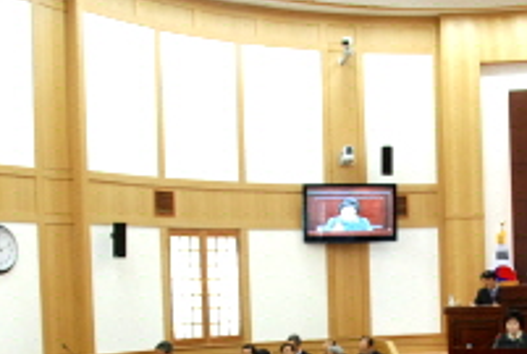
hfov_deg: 29.4
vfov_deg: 19.9
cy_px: 336
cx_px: 417
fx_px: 983
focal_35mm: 67
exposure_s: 1/50
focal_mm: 18
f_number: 5
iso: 1000
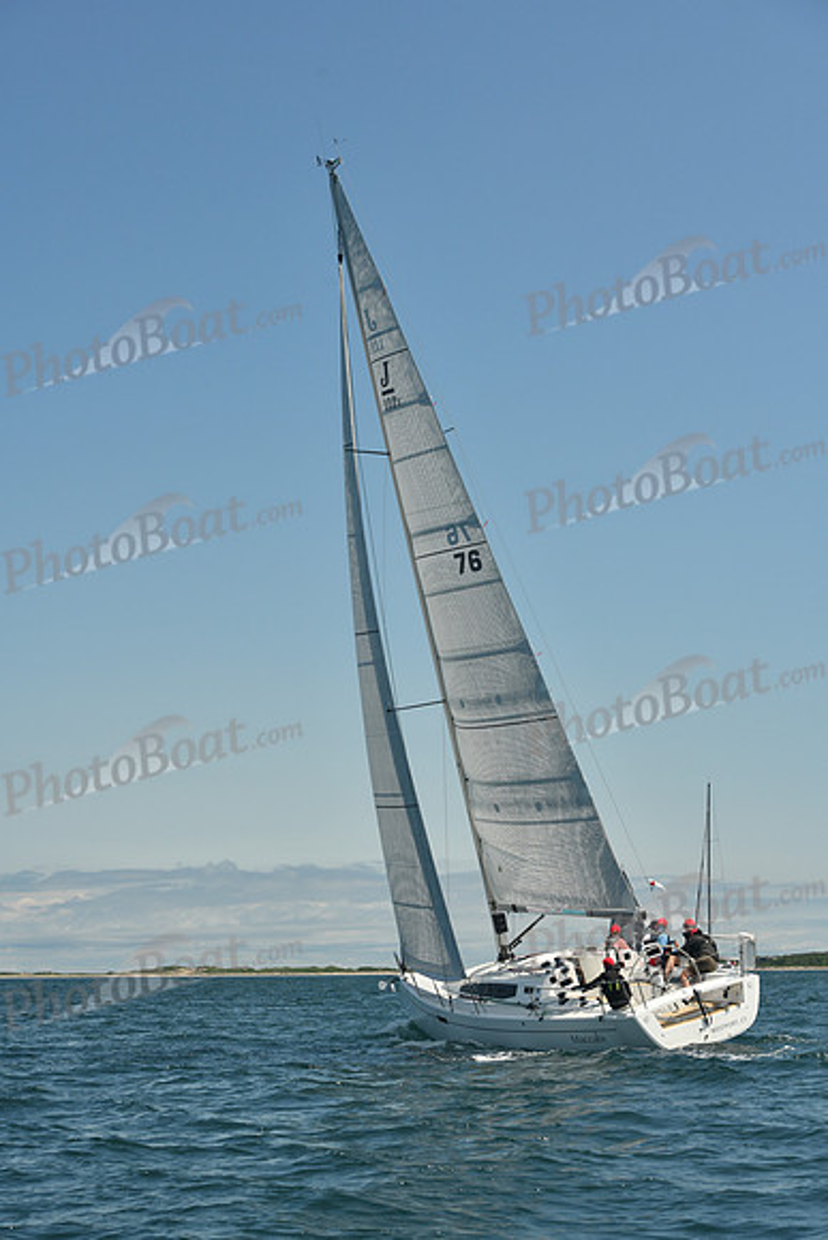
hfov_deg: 19.5
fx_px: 2413
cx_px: 414
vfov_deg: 28.8
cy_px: 620
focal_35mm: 70
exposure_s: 1/640
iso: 320
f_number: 8
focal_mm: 70
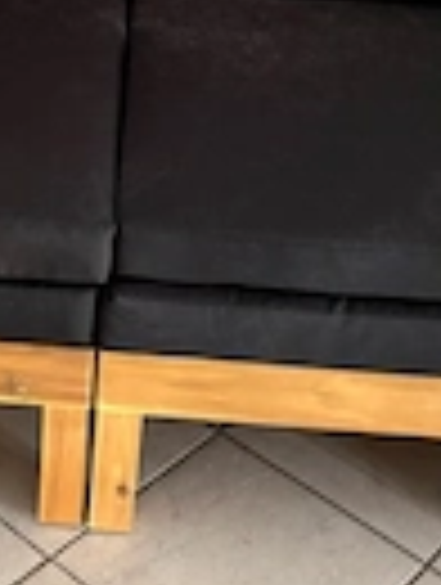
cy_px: -45
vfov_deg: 23.0
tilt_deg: -21.8
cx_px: 112
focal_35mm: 80
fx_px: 1354
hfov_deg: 18.4
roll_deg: -3.5
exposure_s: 1/60
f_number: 1.6
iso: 500
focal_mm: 5.96
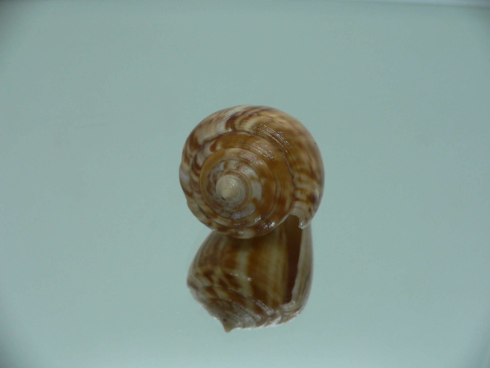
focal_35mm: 35
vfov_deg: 40.7
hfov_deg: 52.6
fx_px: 495
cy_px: 184
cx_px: 245
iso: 80
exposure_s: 1/60
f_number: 2.8
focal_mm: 4.6
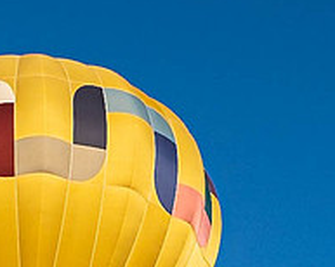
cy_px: 338
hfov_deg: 11.5
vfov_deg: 9.2
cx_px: -7
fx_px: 1644
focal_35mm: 166
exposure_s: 1/220
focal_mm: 18.5
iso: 200
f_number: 8
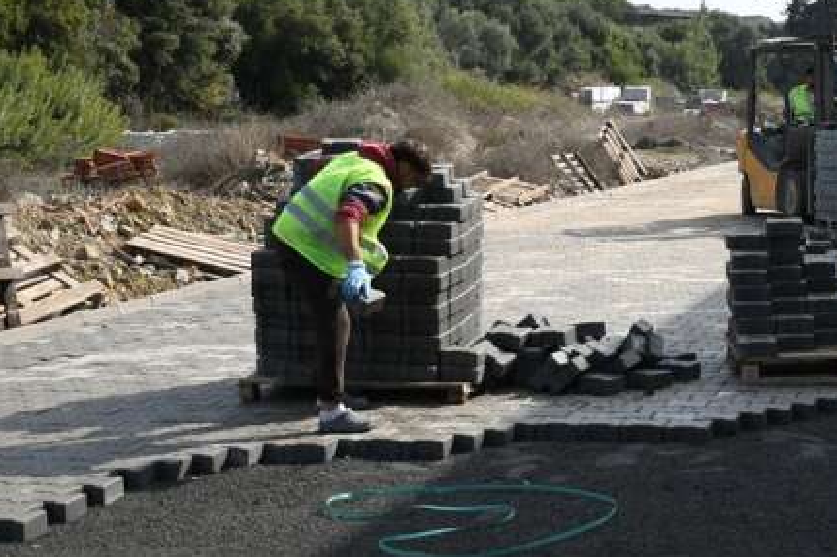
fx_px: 1557
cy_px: 203
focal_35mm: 67
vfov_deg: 20.2
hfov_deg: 29.9
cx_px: 553
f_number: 3.8
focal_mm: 26
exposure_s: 1/800
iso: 100
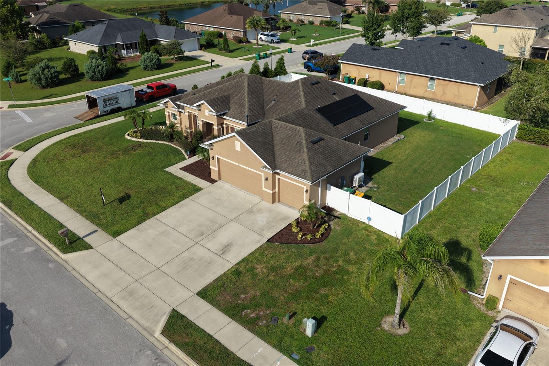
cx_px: 274
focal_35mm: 28
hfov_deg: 65.5
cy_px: 183
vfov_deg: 46.4
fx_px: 427
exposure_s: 1/2000
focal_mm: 14.45
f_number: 2.8
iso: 125
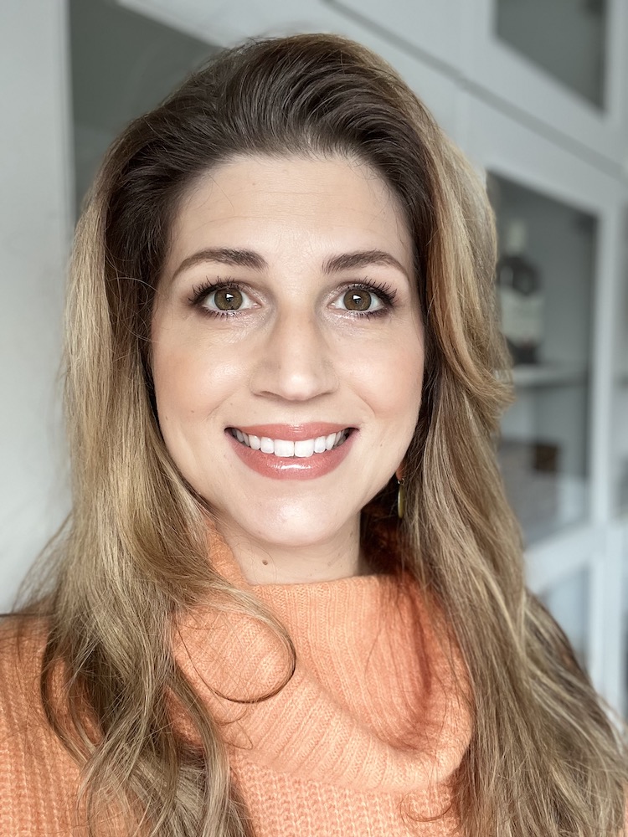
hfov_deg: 46.8
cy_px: 418
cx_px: 314
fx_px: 726
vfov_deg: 60.0
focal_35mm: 30
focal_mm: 2.71
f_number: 2.2
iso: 100
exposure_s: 1/60
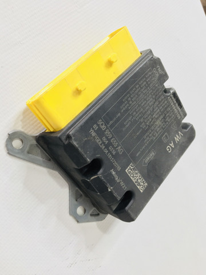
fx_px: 230
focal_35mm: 29
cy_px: 138
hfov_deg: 48.2
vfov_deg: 61.7
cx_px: 103
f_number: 2.2
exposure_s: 1/33
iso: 64
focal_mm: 4.15
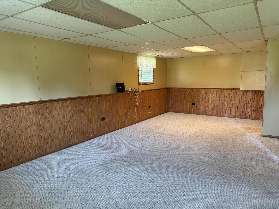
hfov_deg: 71.6
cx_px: 140
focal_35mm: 24
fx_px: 193
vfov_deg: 56.8
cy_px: 104
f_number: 1.78
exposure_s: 1/60
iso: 400
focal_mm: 6.76
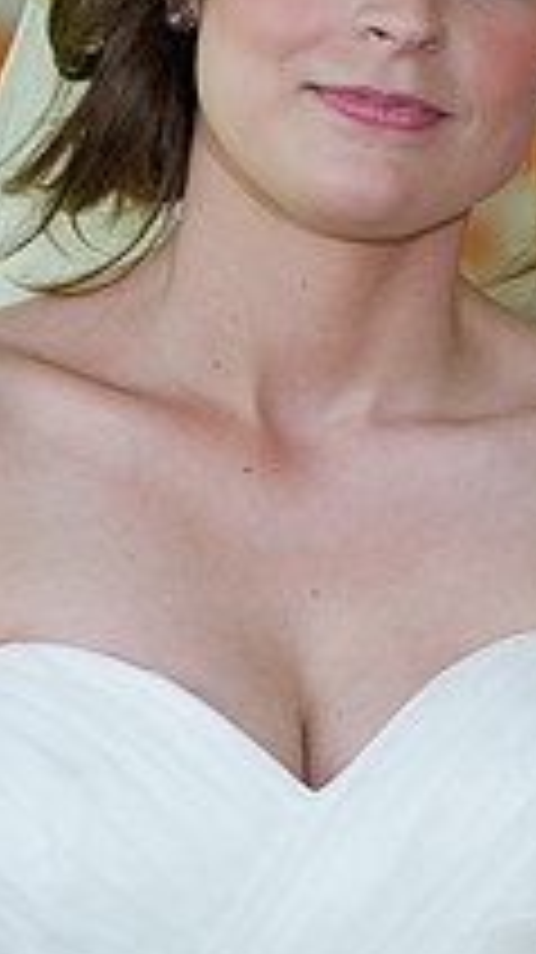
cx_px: 577
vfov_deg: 3.8
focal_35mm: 574
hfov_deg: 2.1
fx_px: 14526
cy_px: 414
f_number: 3.5
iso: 500
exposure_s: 1/250
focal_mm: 200
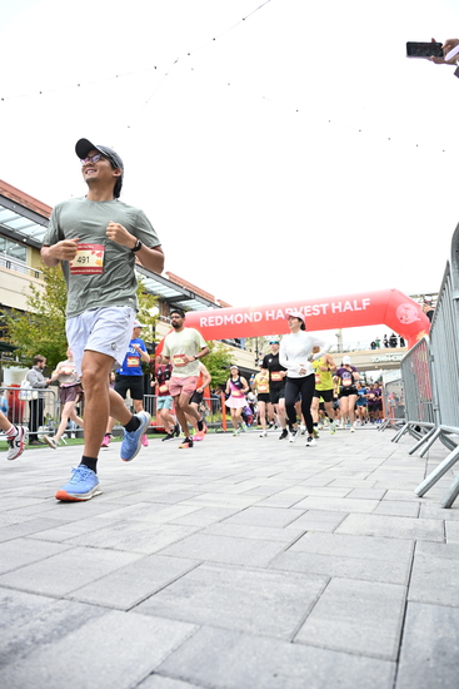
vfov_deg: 73.7
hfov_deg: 53.2
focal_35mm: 24
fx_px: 459
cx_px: 230
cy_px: 344
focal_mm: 24
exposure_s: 1/640
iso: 2000
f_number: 4
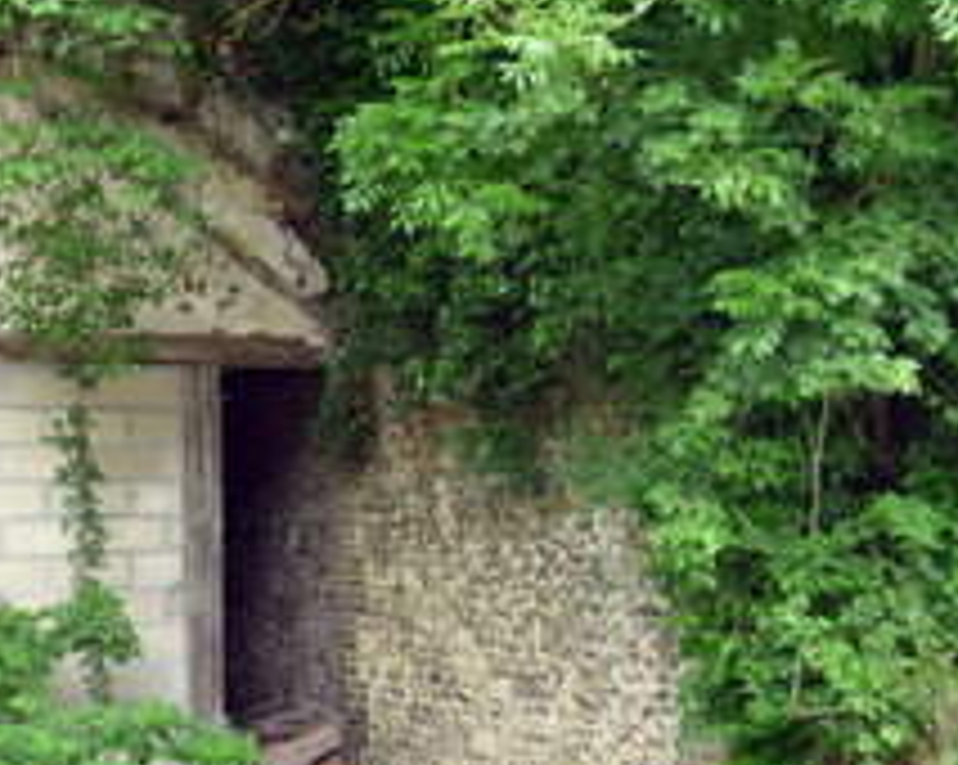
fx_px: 2181
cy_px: 356
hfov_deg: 24.4
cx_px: 211
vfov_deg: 19.9
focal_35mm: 77
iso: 160
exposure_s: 1/30
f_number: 3.1
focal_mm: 7.4
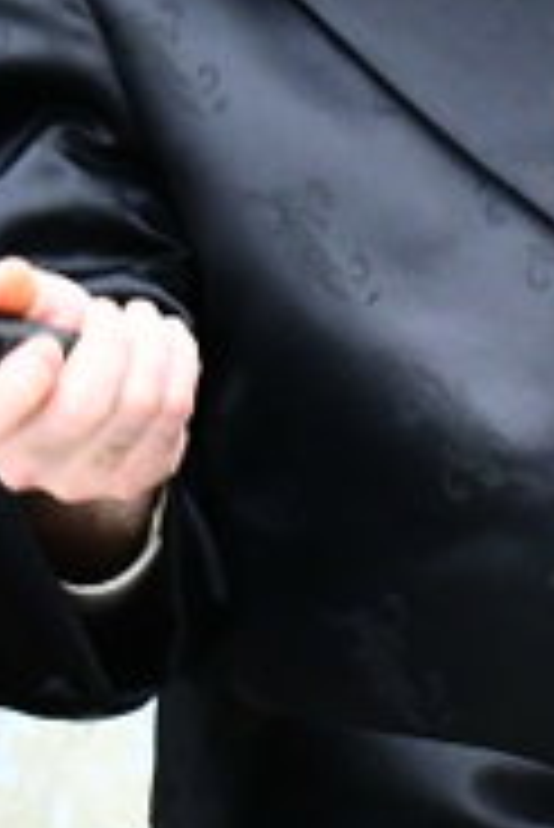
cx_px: 793
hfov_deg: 5.3
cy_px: 353
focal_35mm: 259
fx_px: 5967
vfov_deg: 7.9
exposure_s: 1/160
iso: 3200
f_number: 5.6
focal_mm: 34
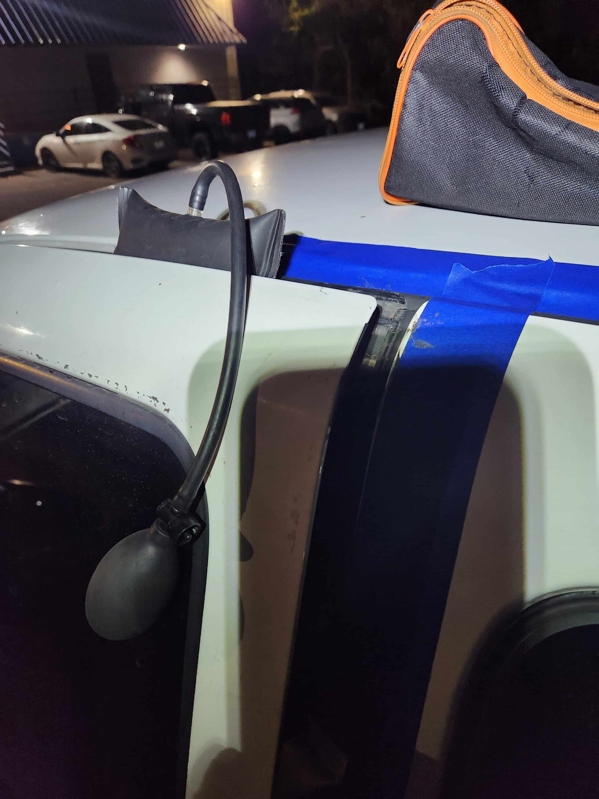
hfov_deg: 58.9
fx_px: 531
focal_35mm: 23
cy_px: 400
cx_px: 300
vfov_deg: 73.9
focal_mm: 5.4
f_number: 1.8
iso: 640
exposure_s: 1/120
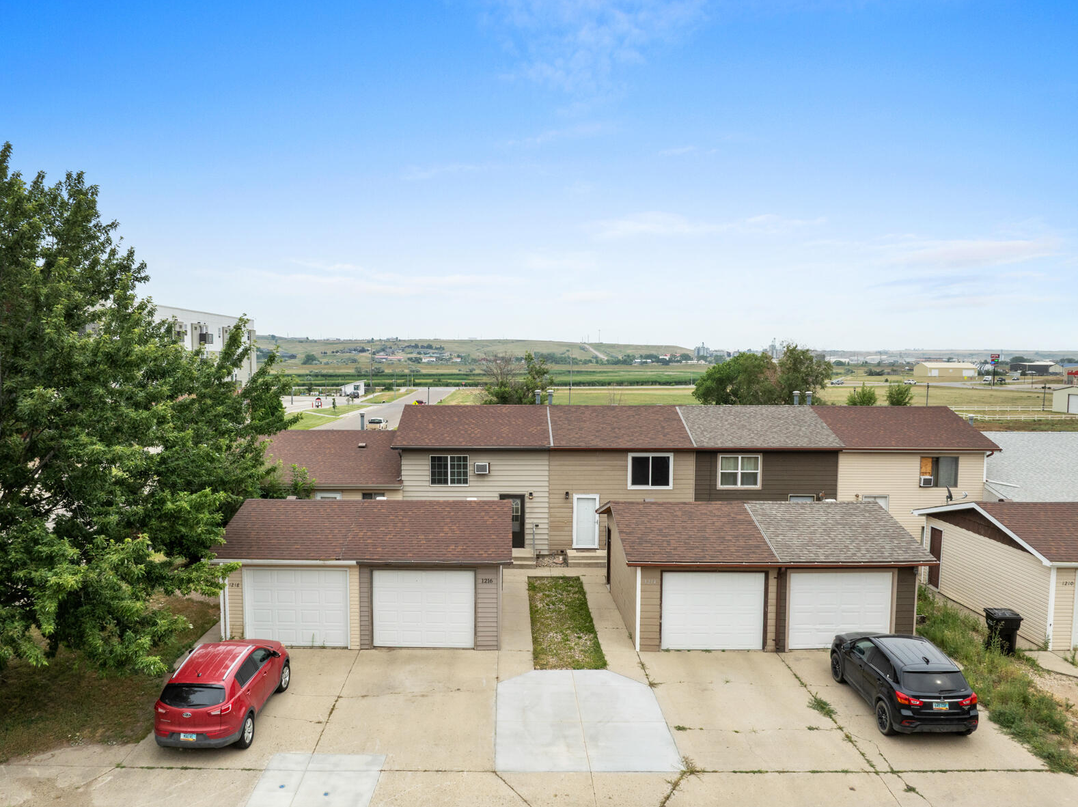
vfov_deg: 53.0
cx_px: 496
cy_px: 429
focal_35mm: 26
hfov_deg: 67.2
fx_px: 809
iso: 100
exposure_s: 1/320
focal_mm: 12.29
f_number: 7.1
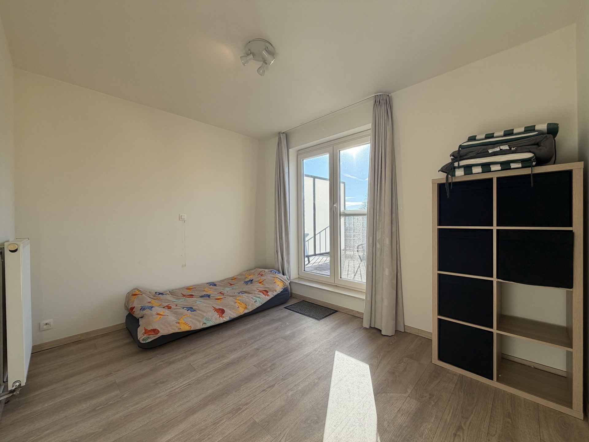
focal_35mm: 14
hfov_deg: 102.1
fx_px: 238
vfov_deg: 85.7
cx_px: 294
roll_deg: +1.0
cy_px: 221
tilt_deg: +0.2
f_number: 2.2
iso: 50
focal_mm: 2.22
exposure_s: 1/233
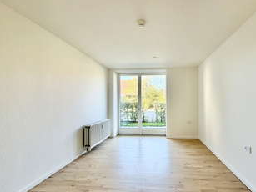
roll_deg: +0.6
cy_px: 102
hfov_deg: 89.8
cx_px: 155
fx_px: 126
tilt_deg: -0.3
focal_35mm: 17
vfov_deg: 74.6
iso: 125
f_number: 2.2
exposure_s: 1/121
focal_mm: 2.22
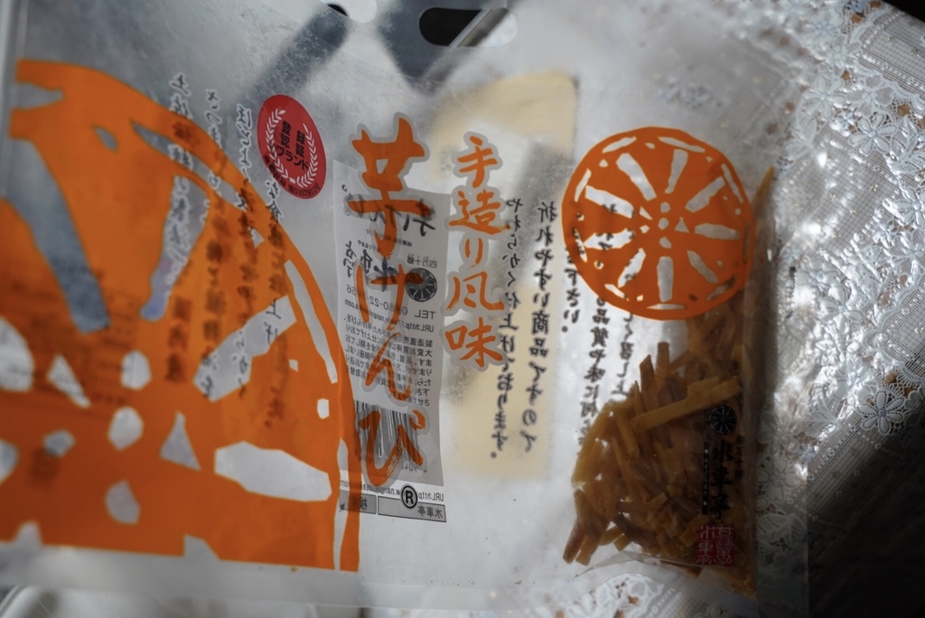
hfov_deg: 48.4
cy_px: 309
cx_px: 462
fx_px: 1028
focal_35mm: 40
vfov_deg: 33.4
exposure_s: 1/160
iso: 1250
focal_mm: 40
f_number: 4
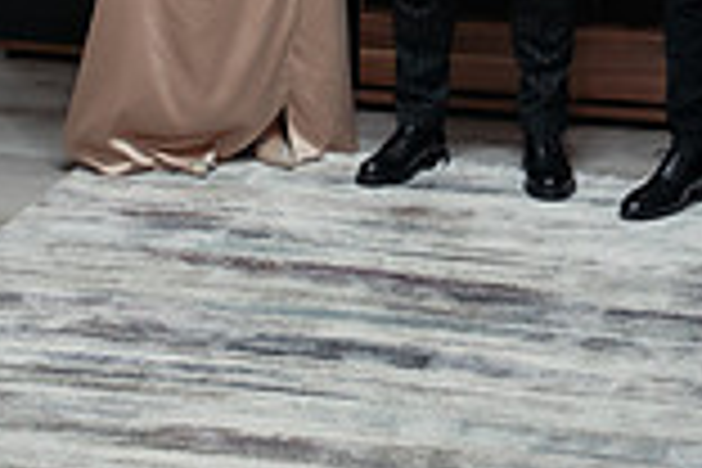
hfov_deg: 16.5
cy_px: -434
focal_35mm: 124
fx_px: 2418
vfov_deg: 10.3
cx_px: 443
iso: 1600
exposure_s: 1/200
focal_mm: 30
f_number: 2.8
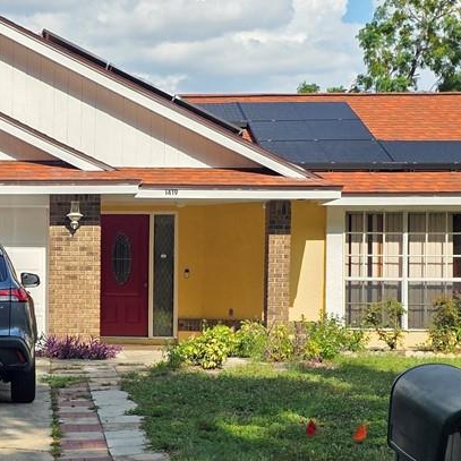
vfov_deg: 21.6
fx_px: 1205
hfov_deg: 20.9
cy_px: 299
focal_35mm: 80
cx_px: -11
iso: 80
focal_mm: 6.25
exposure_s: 1/7333
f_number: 1.7
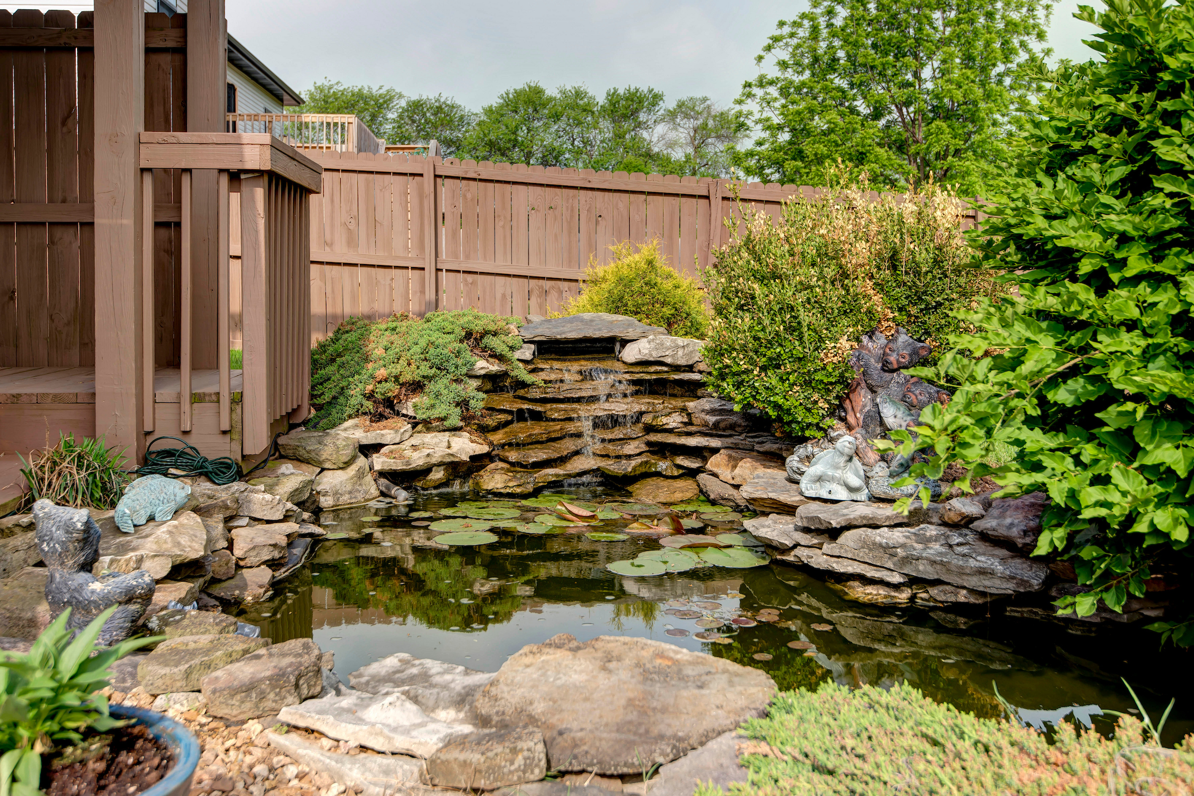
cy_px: 398
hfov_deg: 54.4
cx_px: 597
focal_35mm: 35
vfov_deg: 37.9
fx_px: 1161
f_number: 6.3
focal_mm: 35
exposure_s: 1/200
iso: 100
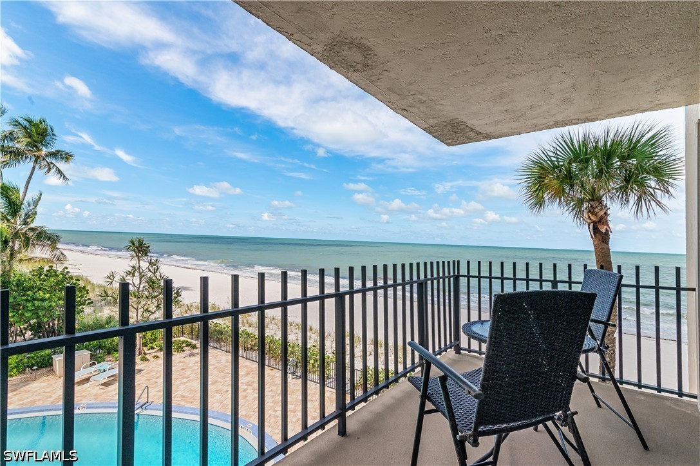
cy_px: 233
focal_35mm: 16
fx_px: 311
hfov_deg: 96.8
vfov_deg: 73.7
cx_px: 350
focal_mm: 16
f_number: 10
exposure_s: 1/1250
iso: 640
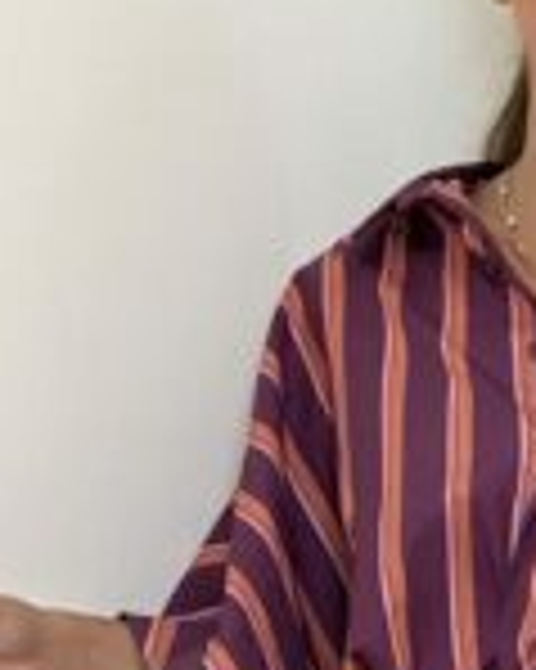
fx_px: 3116
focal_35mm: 157
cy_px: 881
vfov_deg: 11.9
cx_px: 613
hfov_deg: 9.7
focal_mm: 2.71
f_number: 1.9
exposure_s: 1/60
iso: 100
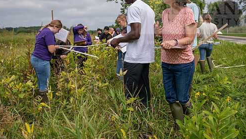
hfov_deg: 61.0
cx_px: 124
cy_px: 53
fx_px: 209
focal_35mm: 32
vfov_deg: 36.5
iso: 80
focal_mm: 26
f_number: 3.5
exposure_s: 1/800
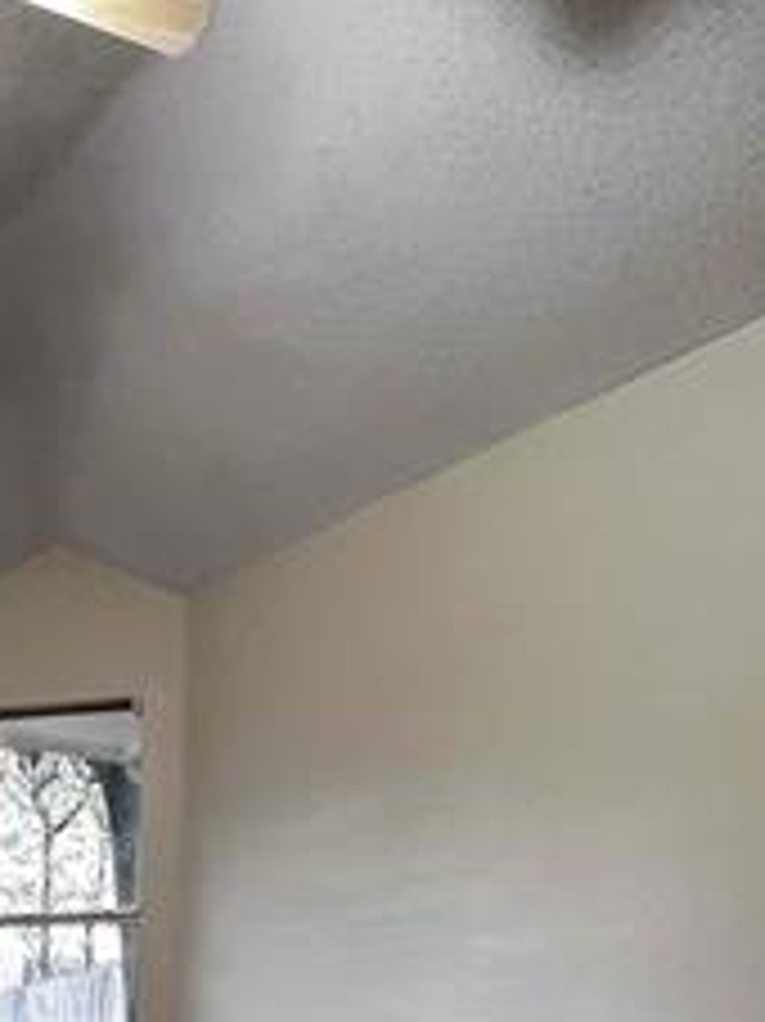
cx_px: 22
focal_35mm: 44
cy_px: 1288
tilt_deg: -9.9
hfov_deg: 30.8
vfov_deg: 33.2
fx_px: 1298
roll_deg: -0.1
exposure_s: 1/60
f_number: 1.8
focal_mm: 1.57
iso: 500
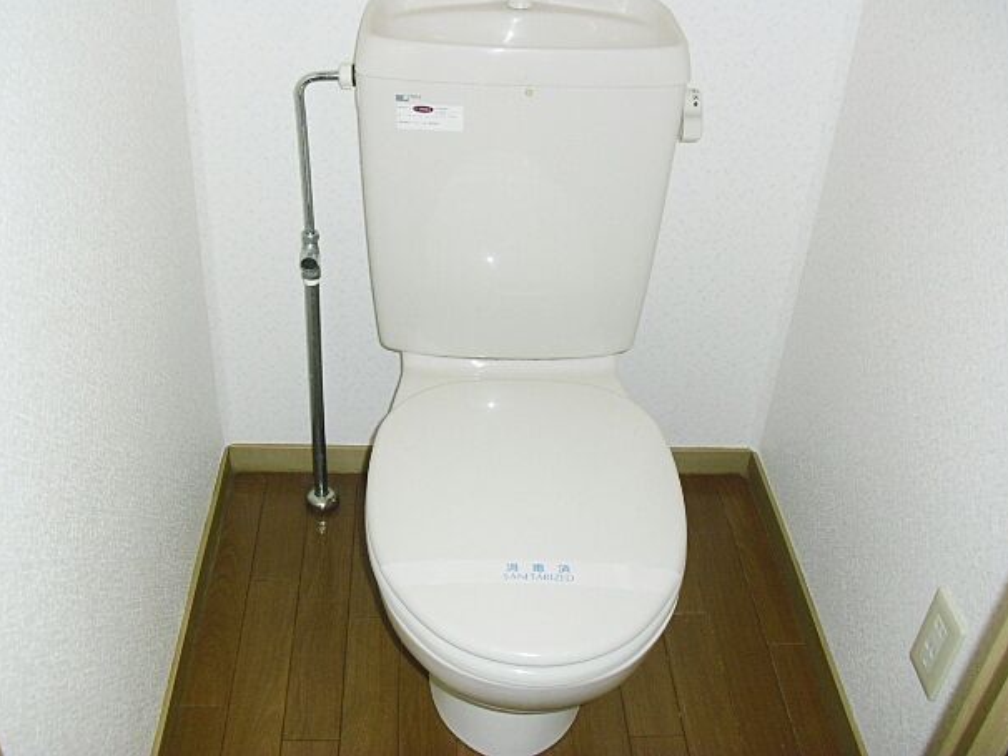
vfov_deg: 37.7
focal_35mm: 38
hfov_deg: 49.0
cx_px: 501
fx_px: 1107
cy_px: 359
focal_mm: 6.3
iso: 100
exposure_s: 1/100
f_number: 3.1
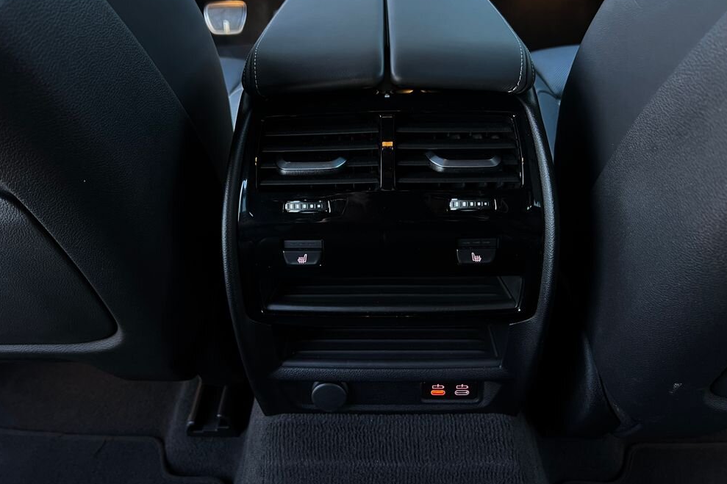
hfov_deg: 65.5
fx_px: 565
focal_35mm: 28
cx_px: 361
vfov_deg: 46.3
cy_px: 213
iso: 500
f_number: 1.5
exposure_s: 1/49
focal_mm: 5.7
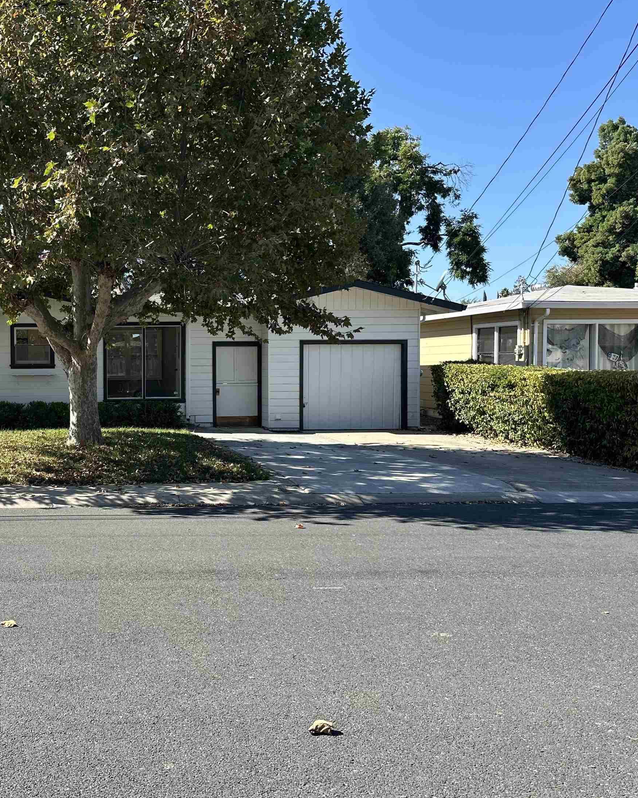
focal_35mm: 33
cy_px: 398
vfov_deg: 54.2
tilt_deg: -2.9
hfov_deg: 41.6
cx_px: 87
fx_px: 779
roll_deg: +0.1
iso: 80
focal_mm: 6.86
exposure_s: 1/2203
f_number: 1.78
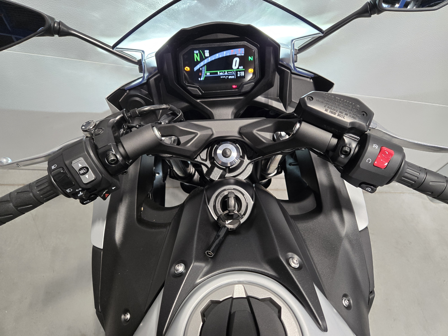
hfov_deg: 73.9
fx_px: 298
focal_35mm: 23
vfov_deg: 58.9
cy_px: 168
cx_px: 224
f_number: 1.8
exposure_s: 1/120
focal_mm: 5.4
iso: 320
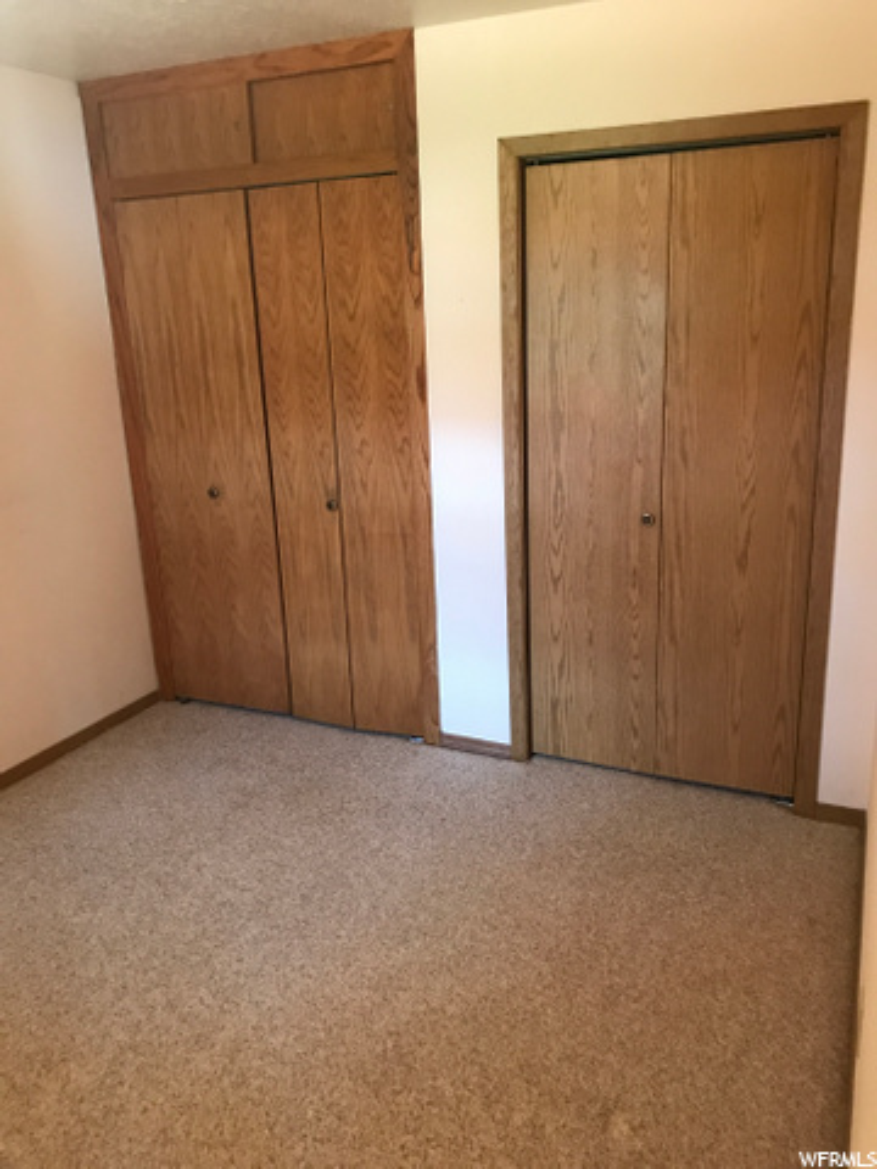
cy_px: 584
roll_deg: +1.2
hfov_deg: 49.7
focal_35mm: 28
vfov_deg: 63.4
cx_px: 438
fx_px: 946
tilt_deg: -15.0
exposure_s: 1/15
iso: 64
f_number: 1.8
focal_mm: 3.99
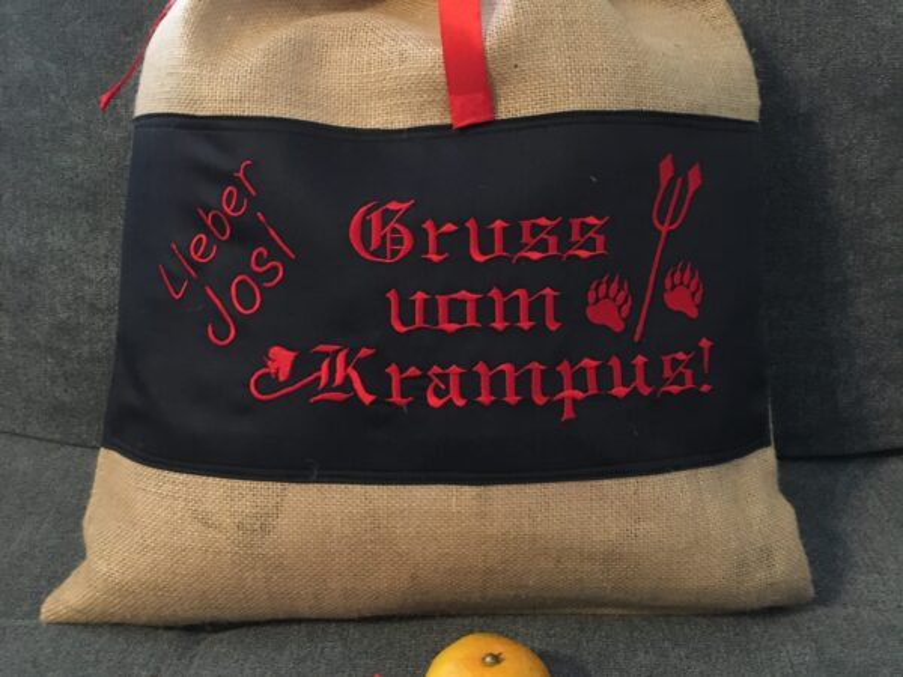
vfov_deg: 48.2
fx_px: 756
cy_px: 338
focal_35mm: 29
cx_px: 452
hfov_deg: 61.7
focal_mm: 4.15
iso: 400
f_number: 2.2
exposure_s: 1/17
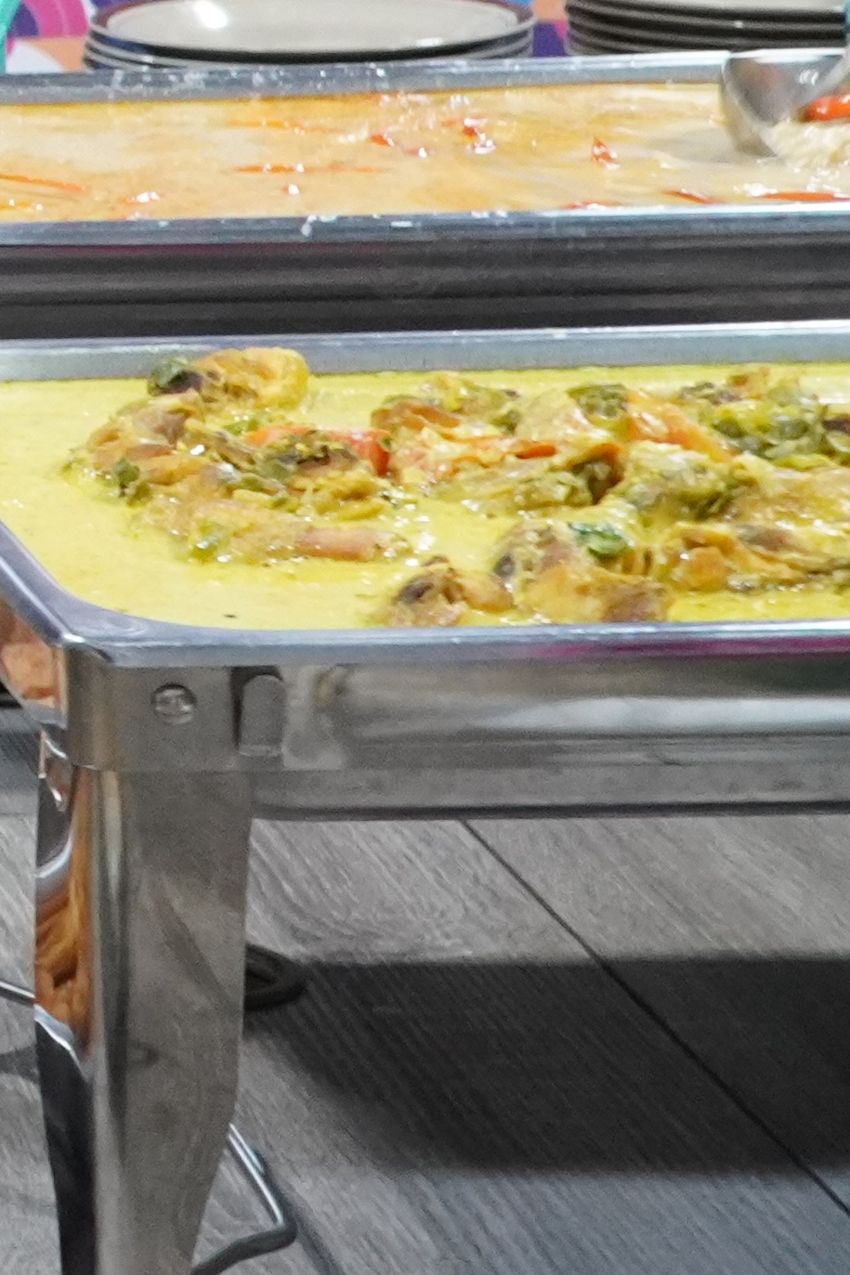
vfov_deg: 16.8
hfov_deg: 8.9
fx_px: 4180
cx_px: -1926
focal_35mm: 118
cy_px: -129
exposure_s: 1/20
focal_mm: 18
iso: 2500
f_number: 5
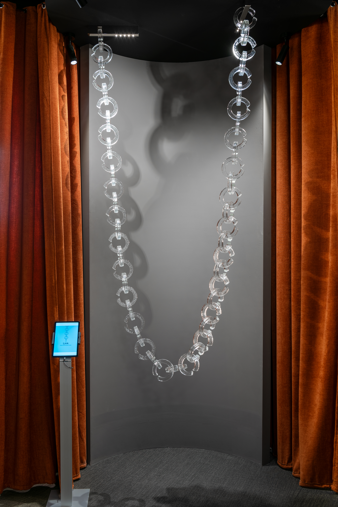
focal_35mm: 32
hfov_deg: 41.1
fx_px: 450
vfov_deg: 58.7
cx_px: 169
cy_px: 254
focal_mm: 32
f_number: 7.1
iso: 100
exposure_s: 1/4
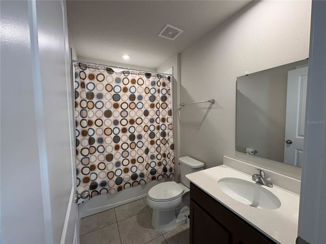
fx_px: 132
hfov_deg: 102.1
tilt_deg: -3.1
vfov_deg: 85.6
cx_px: 163
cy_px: 122
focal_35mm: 14
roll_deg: +0.6
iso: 250
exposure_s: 1/120
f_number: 2.2
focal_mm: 2.22
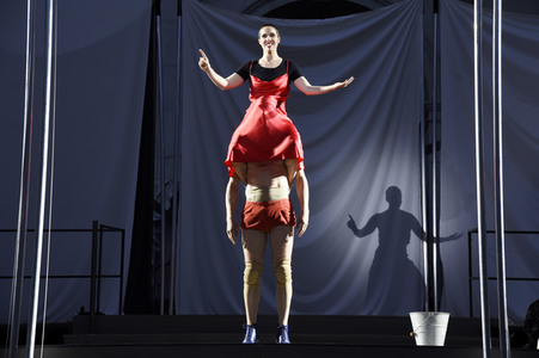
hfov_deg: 24.8
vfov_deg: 16.6
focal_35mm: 82
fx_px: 1227
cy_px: 179
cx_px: 270
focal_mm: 82
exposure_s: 1/60
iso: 640
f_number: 6.3
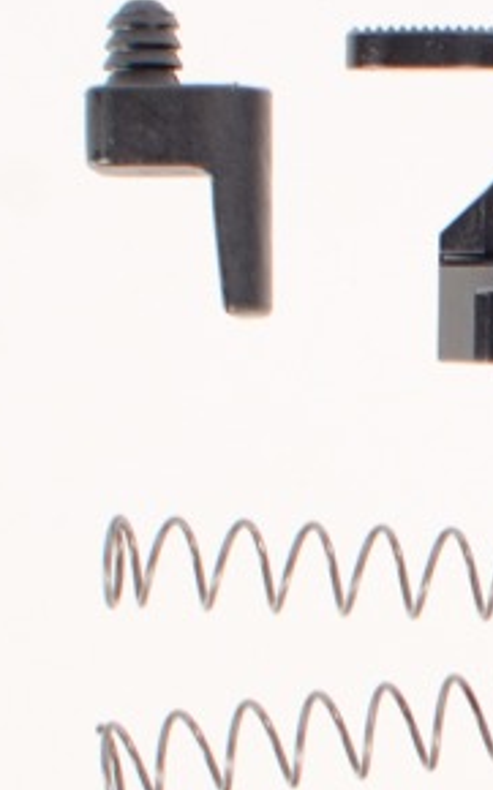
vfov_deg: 14.1
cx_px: 1011
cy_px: 650
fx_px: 3172
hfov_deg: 8.4
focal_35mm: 147
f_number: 7.1
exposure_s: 1/200
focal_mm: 35
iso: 200
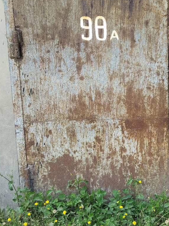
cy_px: 125
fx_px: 391
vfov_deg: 32.2
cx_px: 175
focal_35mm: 60
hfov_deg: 23.3
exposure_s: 1/631
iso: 99
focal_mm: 4.71
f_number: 1.79
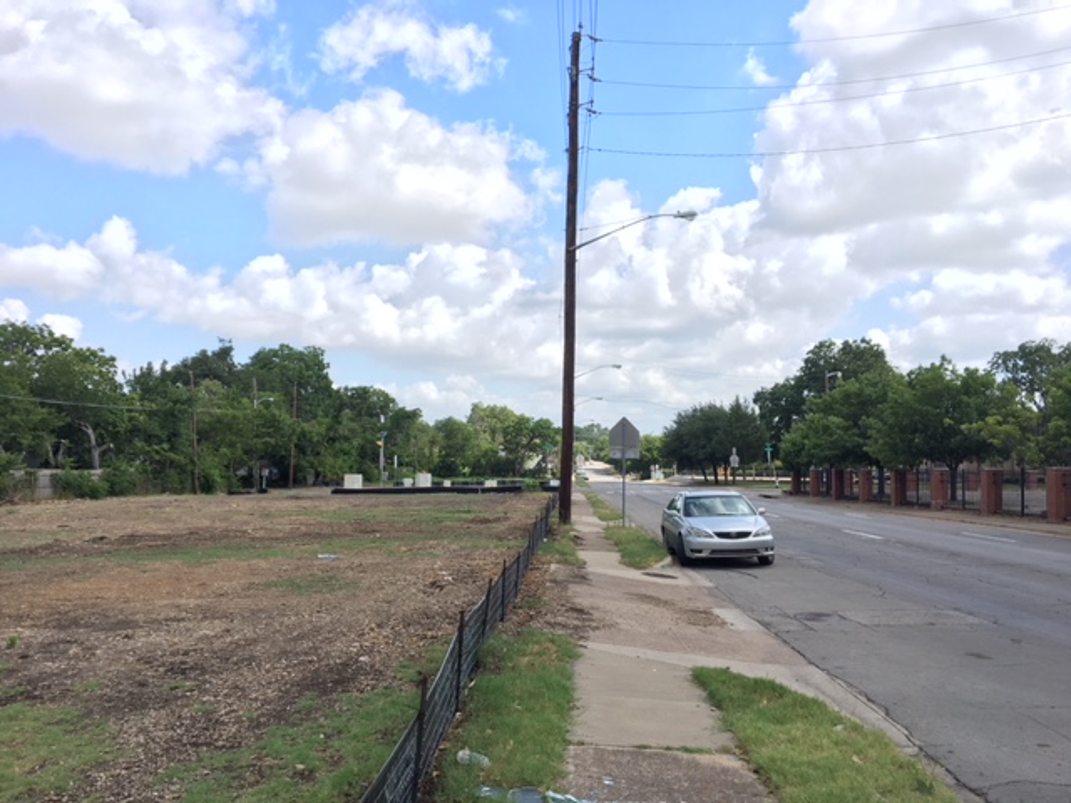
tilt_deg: +5.1
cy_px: 402
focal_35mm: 29
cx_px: 536
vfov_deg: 48.2
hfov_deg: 61.7
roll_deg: -0.6
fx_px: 897
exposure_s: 1/793
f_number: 2.2
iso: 25
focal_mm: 4.15
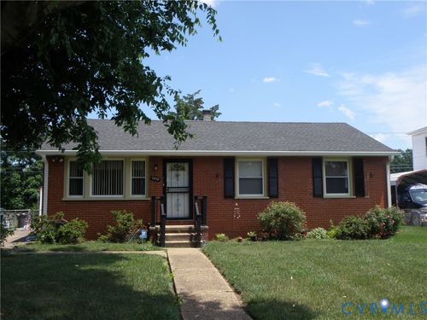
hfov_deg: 50.1
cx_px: 214
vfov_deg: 38.7
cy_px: 160
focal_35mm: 37
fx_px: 456
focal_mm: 6.64
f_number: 5.6
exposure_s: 1/250
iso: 64
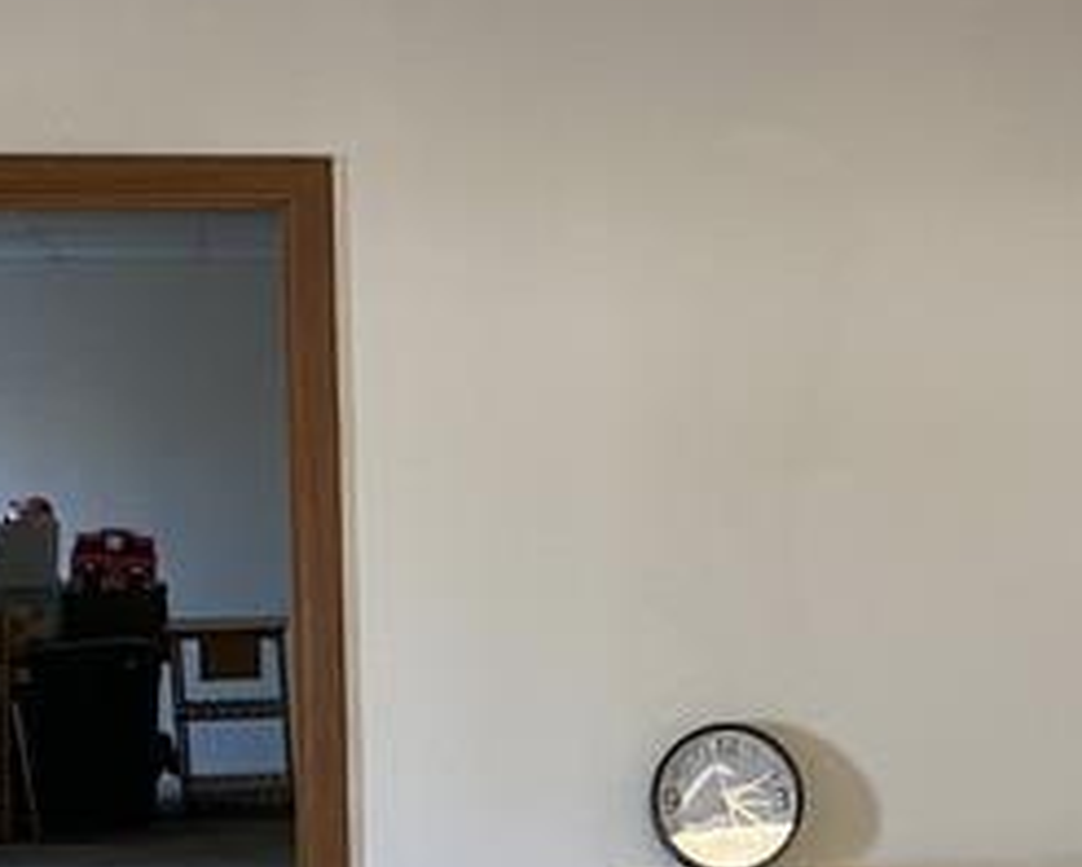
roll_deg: +0.4
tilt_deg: -3.5
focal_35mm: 103
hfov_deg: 18.3
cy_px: 594
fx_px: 3300
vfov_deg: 14.9
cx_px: 976
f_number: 1.8
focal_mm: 4.25
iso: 100
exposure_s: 1/44
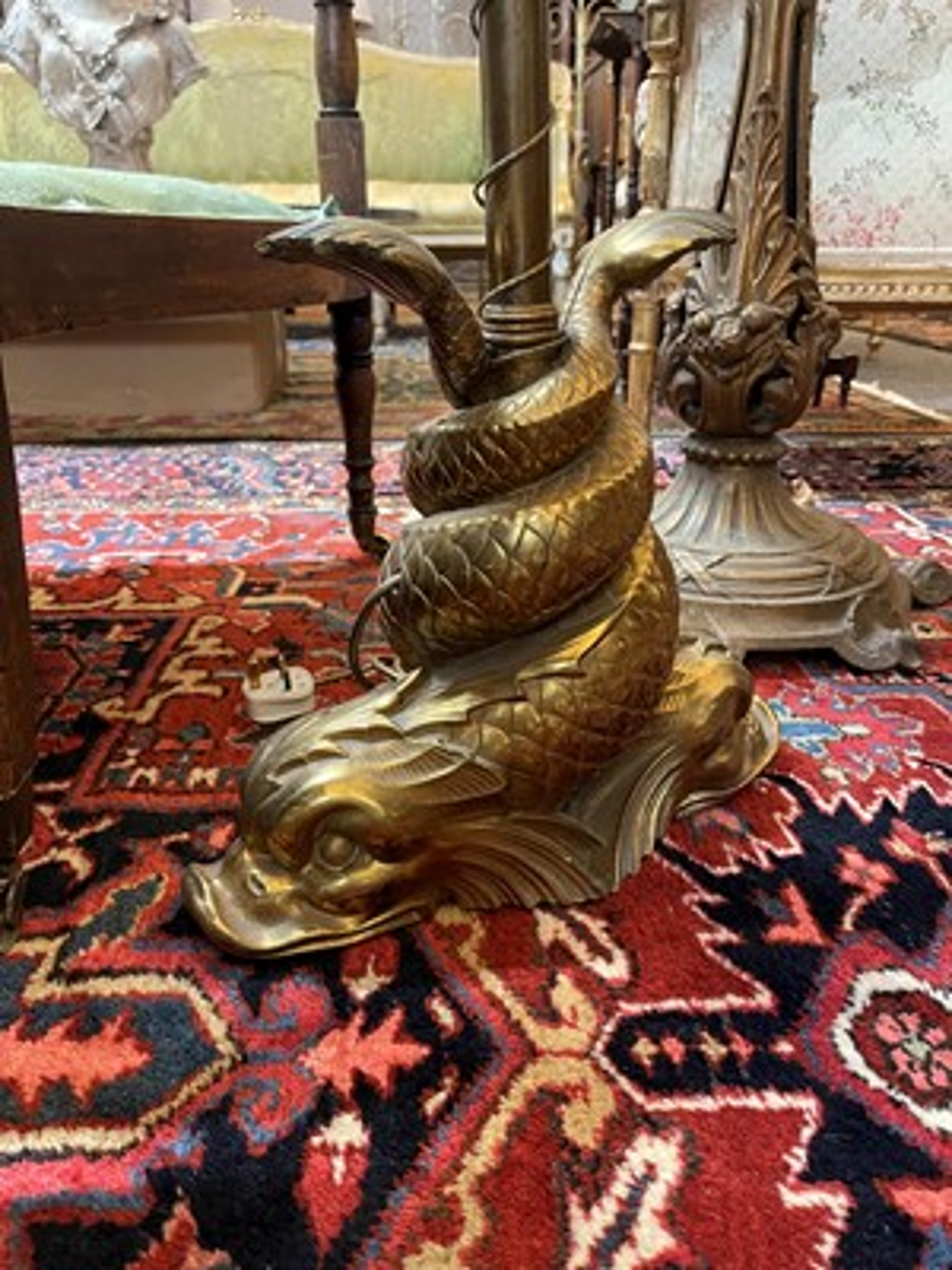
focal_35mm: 26
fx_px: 953
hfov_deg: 53.1
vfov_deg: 67.3
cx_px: 476
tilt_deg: -22.4
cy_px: 635
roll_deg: -1.8
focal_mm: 5.1
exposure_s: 1/50
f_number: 1.6
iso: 500
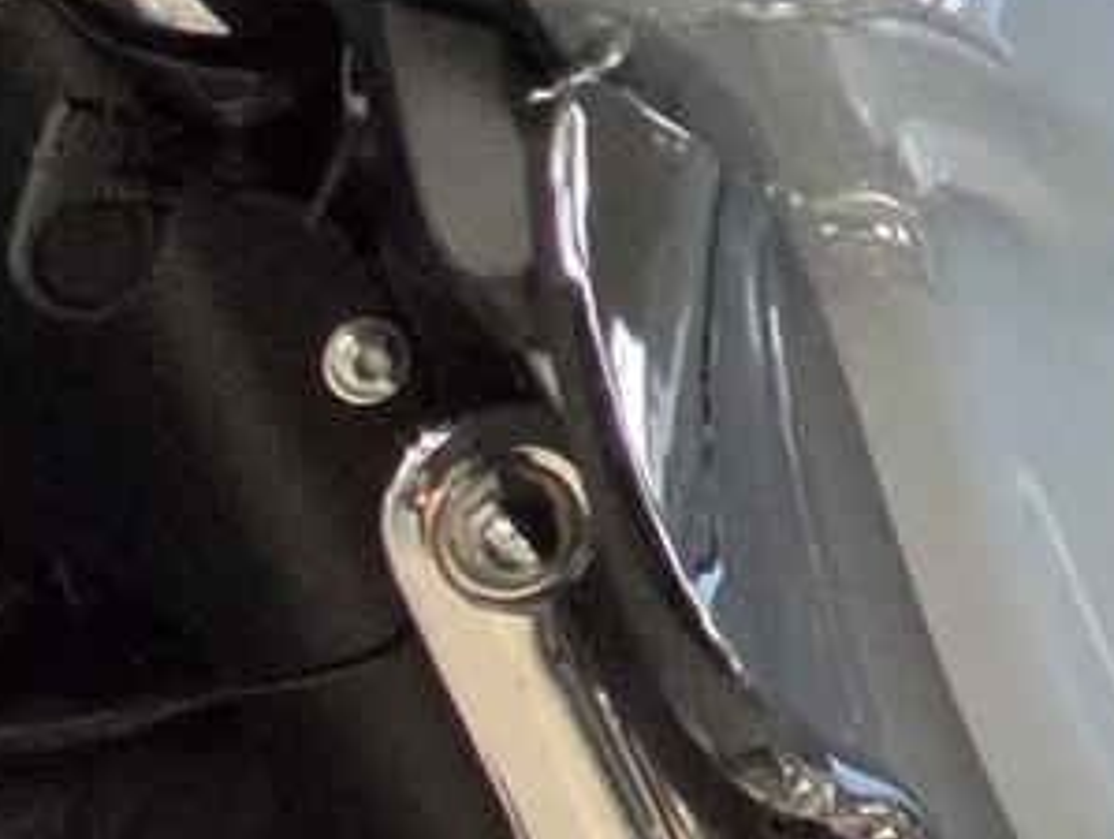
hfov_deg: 4.1
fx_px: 14854
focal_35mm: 461
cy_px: 2565
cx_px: -2262
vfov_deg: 3.2
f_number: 2.4
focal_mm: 7
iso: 400
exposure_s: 1/120
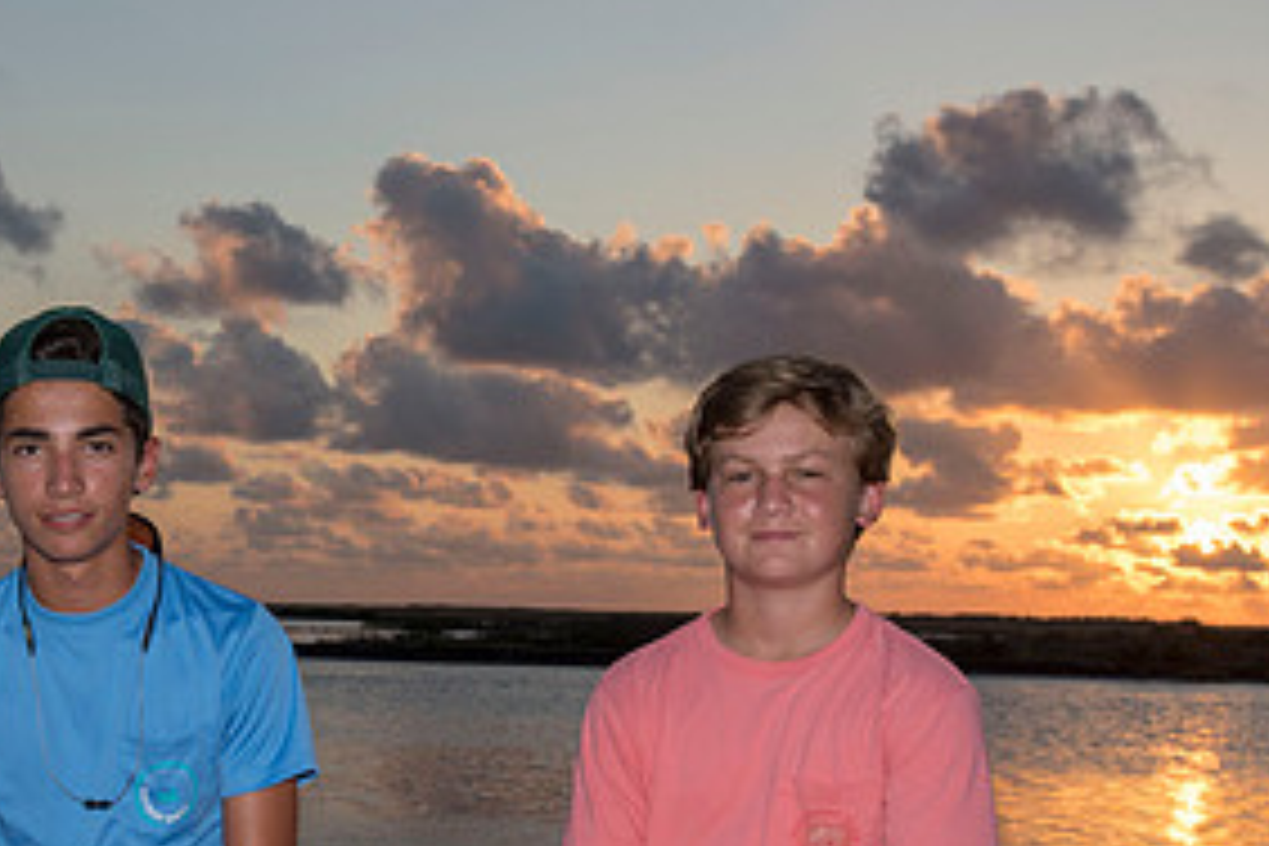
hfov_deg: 27.3
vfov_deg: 18.7
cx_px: 194
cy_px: 700
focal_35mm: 72
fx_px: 2538
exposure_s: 1/800
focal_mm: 35
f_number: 7.1
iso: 500
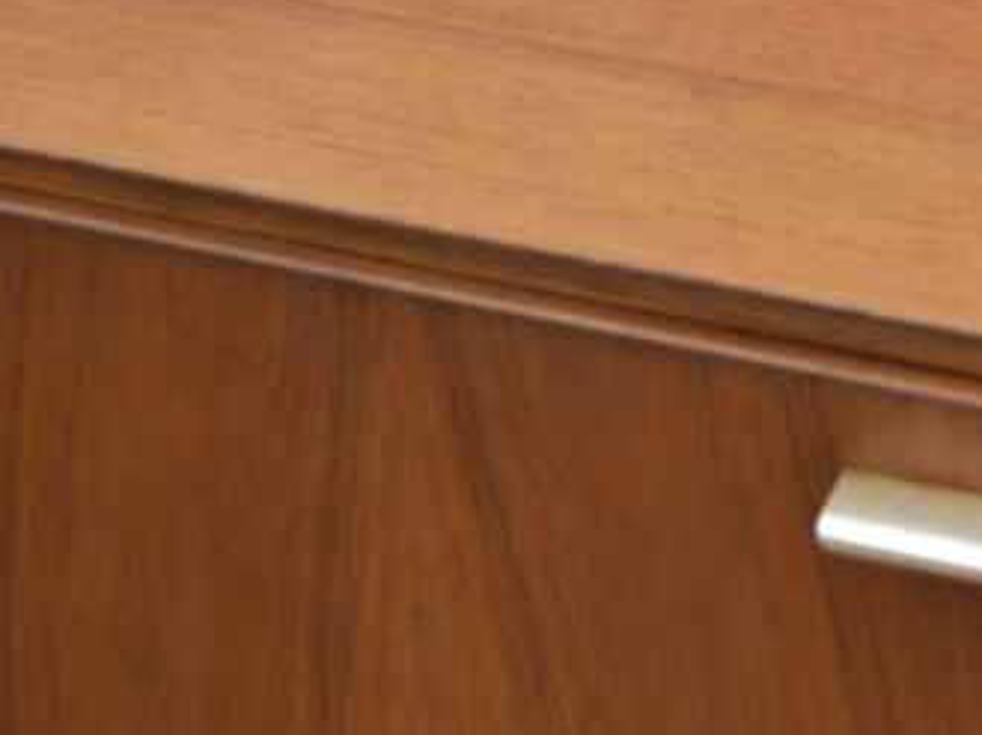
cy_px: -30
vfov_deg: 7.8
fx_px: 5358
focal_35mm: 189
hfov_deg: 10.3
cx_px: 1172
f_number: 6.3
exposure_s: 1/160
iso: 100
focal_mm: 48
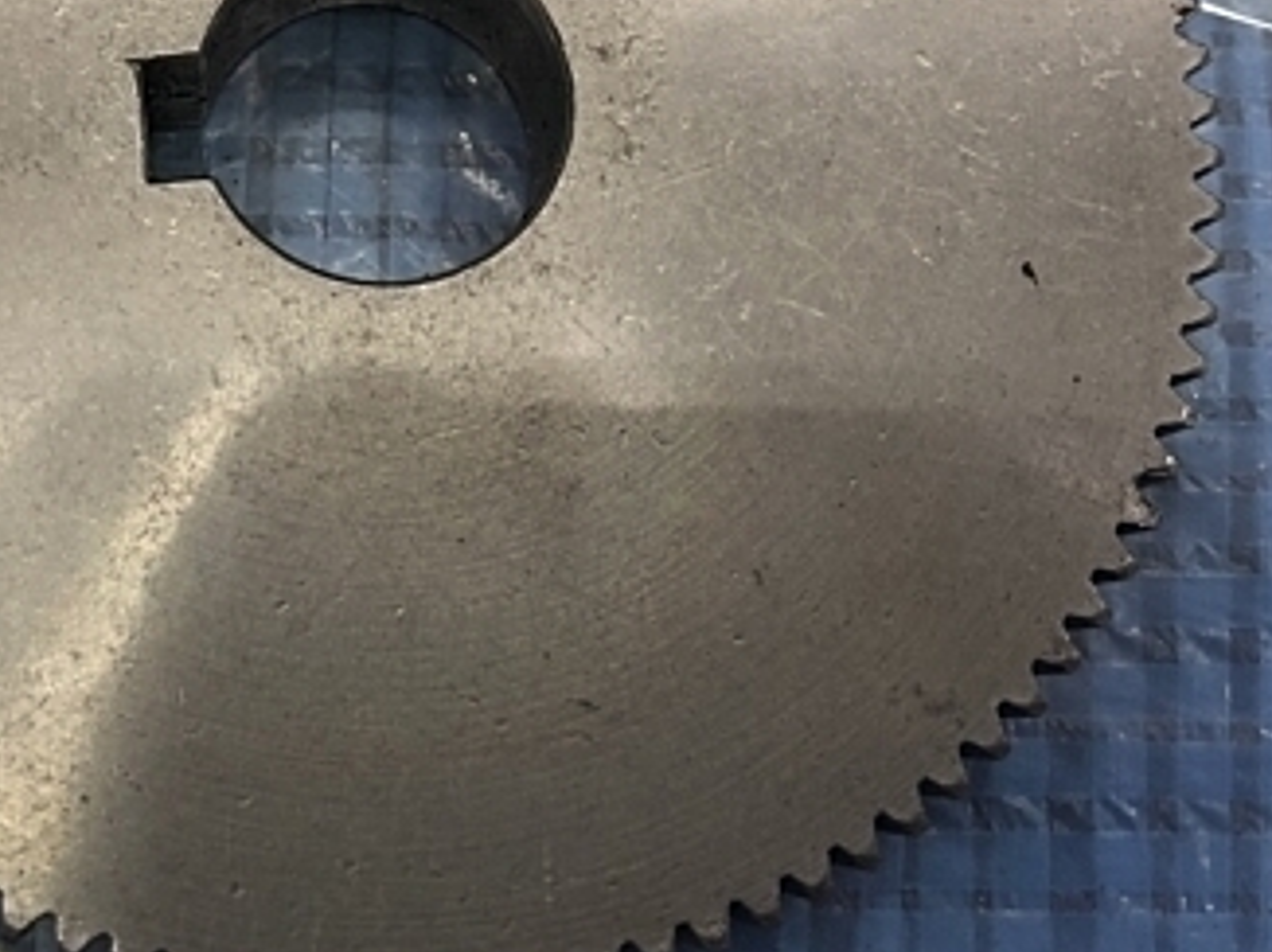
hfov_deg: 34.5
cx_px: 371
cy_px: 168
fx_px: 2020
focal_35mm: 55
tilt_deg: -75.6
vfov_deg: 26.0
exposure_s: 1/30
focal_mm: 3.99
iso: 32
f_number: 1.8
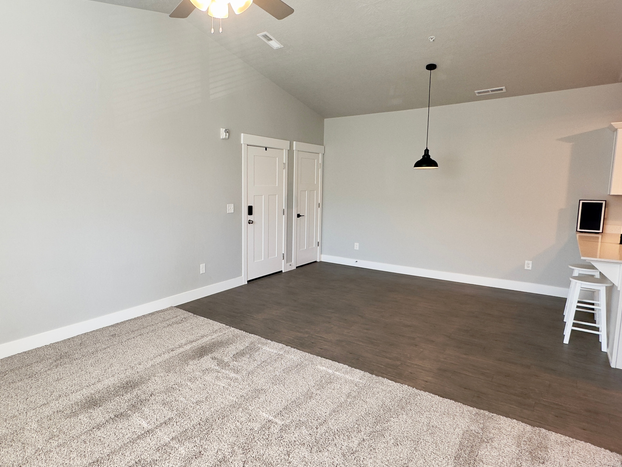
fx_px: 377
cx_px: 261
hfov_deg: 78.4
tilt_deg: -6.5
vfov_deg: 63.4
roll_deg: -0.6
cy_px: 228
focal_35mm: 21
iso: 100
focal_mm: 2.22
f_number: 2.2
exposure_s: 1/120
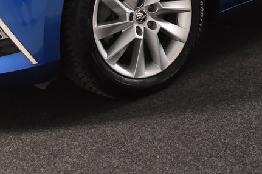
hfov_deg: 20.8
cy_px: -52
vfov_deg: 13.5
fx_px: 713
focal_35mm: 98
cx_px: 173
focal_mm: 22
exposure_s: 1/60
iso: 1600
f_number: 4
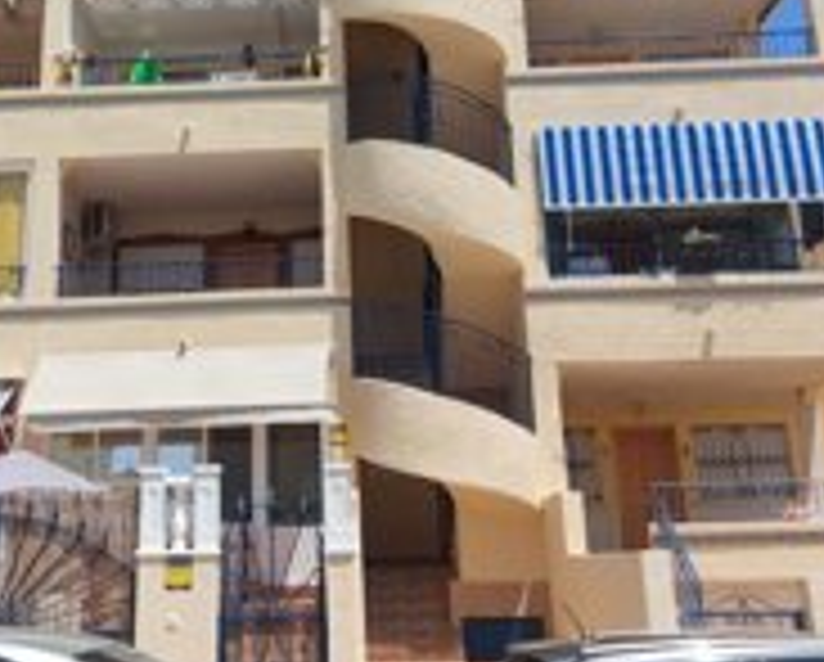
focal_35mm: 46
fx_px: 1124
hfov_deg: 39.9
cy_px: 149
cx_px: 297
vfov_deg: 32.1
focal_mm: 5.23
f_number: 1.8
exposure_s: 1/1478
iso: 25
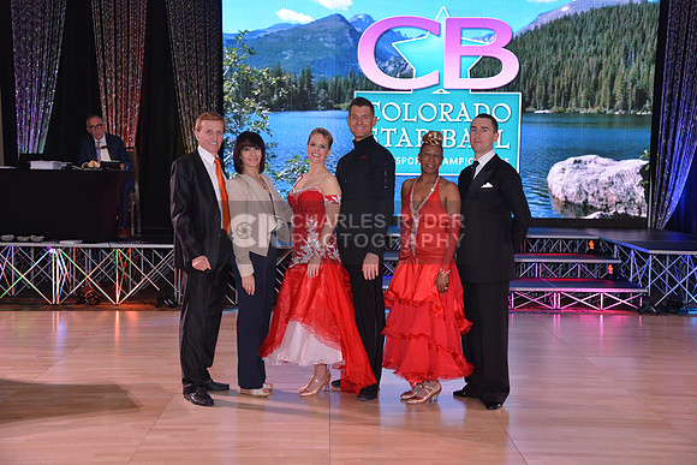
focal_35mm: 48
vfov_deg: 28.1
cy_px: 232
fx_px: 930
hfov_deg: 41.1
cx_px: 348
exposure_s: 1/250
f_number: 4.5
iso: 2000
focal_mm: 48
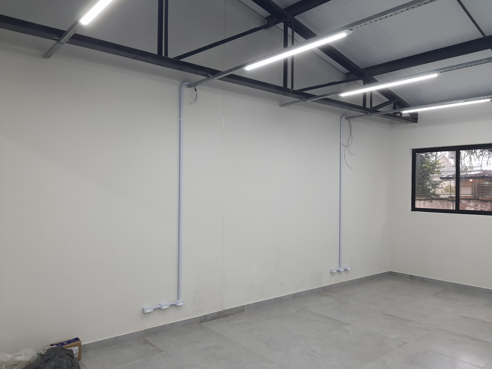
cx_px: 246
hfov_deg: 67.3
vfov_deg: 53.1
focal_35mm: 26
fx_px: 370
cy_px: 184
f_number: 1.7
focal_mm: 4.32
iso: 125
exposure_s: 1/120
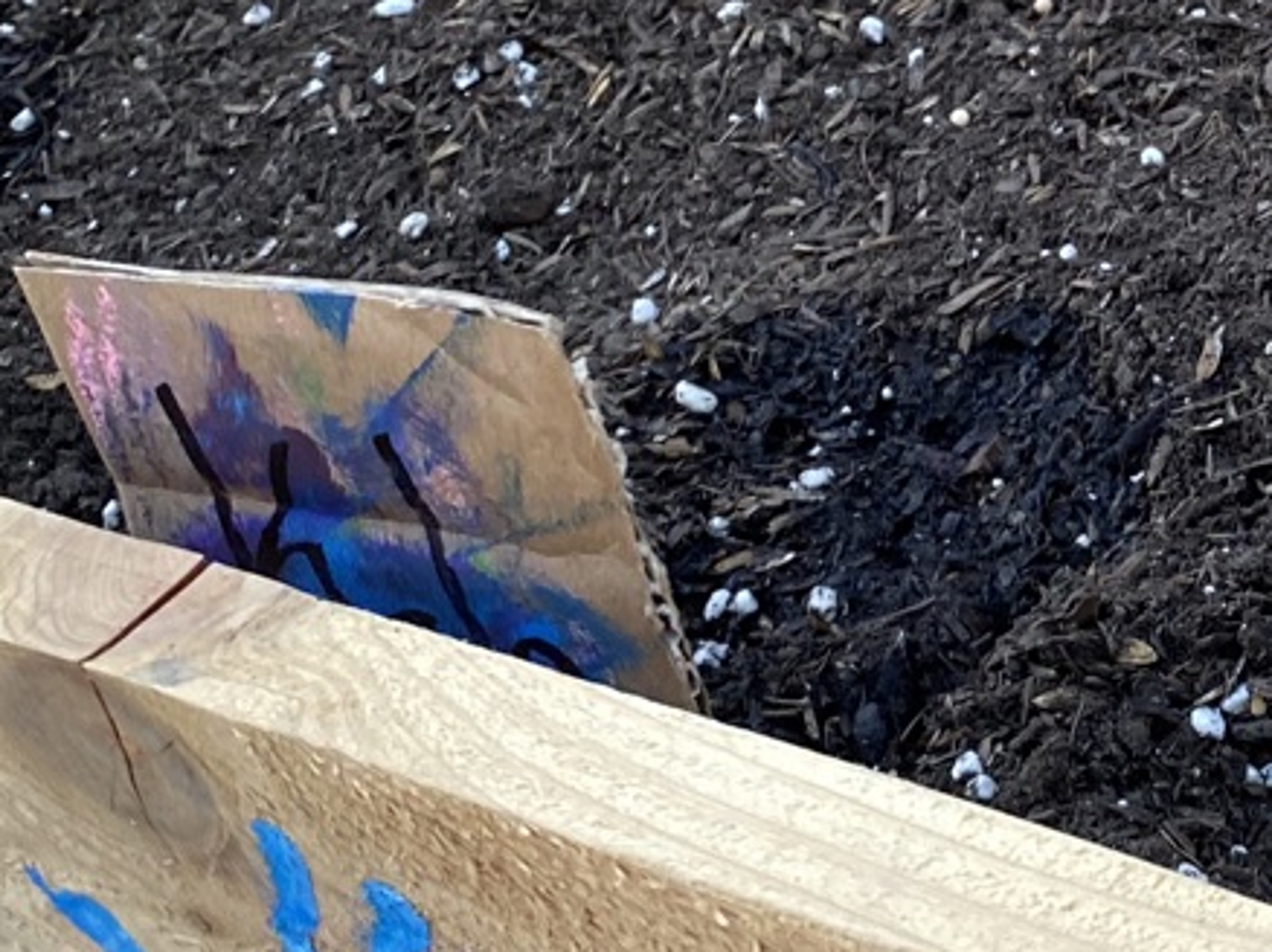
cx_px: 1501
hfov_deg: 19.5
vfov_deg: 15.4
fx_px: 3489
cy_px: 99
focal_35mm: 95
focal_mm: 4.25
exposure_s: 1/120
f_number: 1.8
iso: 125
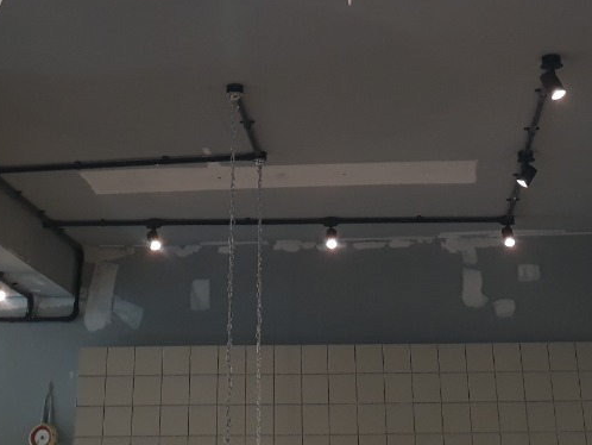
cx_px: 297
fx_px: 1112
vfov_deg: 21.3
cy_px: -67
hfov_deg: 29.8
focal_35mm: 65
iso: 50
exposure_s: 1/33
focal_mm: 3.6
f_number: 1.9
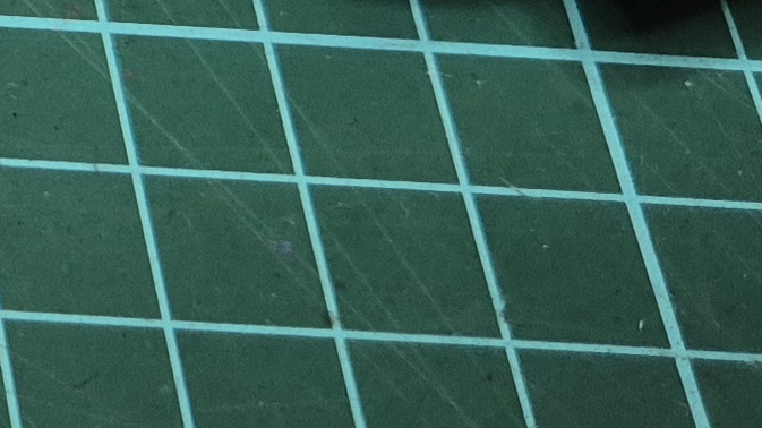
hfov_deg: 11.8
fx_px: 3009
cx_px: -1039
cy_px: -376
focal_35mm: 149
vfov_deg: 7.8
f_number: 1.8
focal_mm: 5.4
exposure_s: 1/100
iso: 200
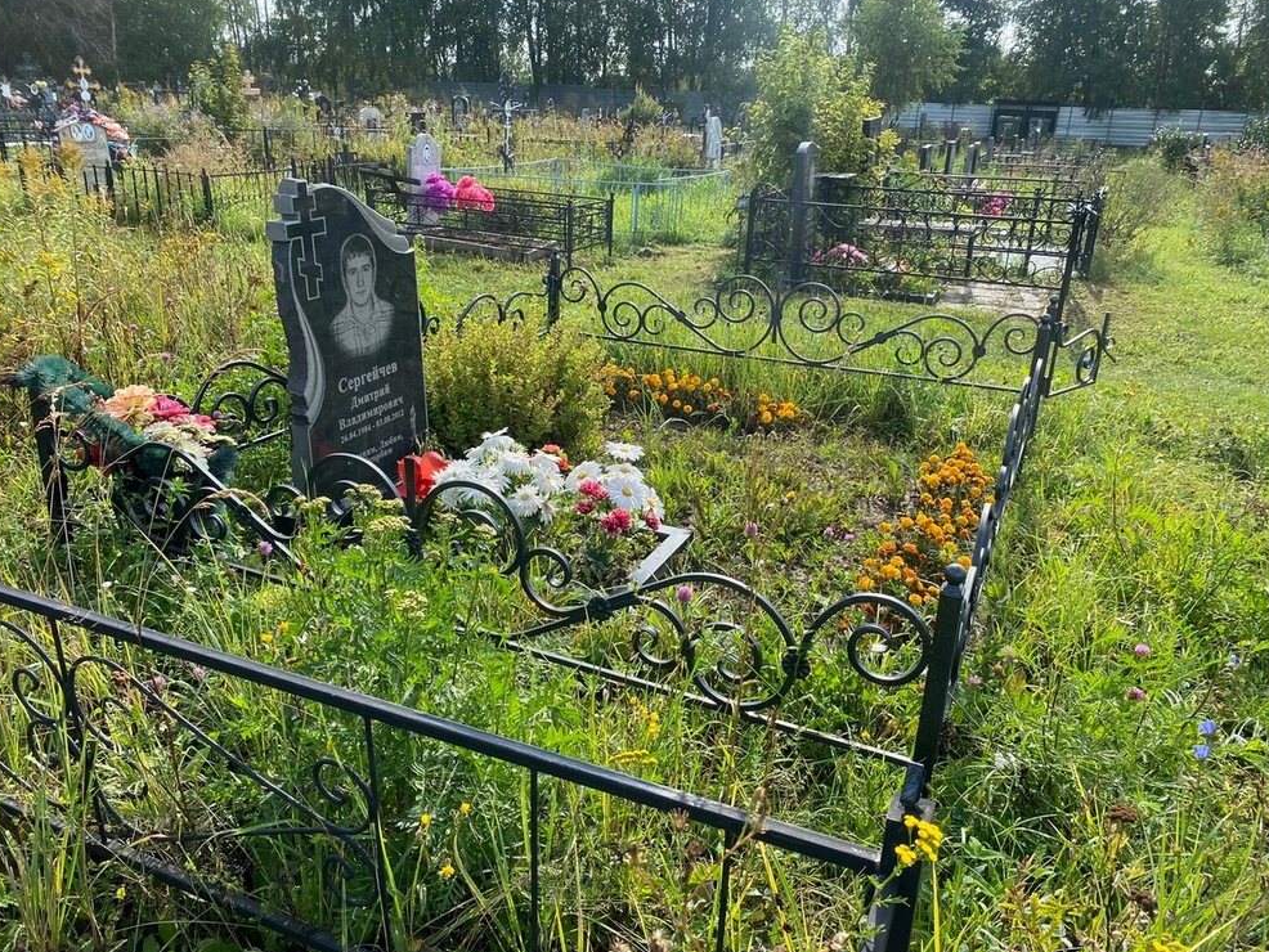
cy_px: 477
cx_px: 622
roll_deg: -0.9
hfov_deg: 65.3
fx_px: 990
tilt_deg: -22.4
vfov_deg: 51.4
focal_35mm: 27
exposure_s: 1/957
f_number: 1.8
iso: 32
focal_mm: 4.25
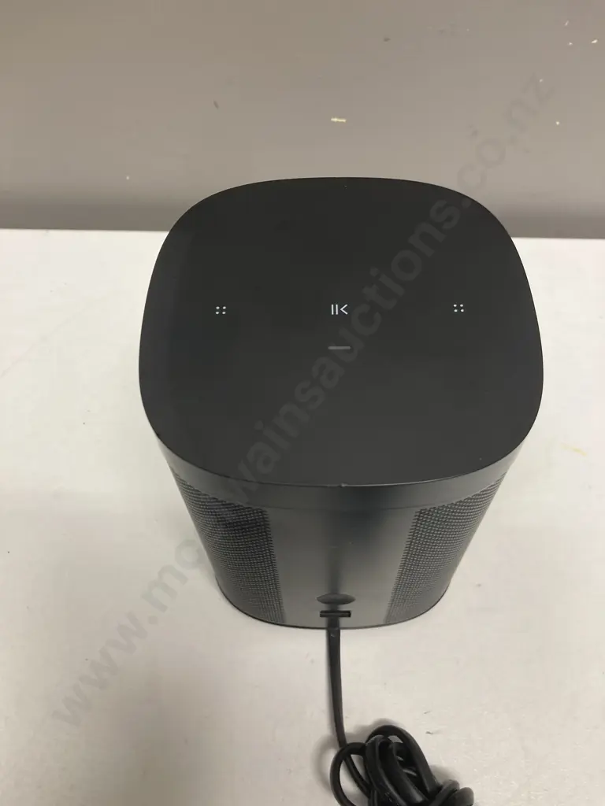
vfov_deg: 63.4
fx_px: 652
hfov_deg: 49.7
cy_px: 403
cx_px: 302
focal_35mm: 28
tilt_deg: -57.0
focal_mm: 3.99
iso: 100
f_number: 1.8
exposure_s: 1/50
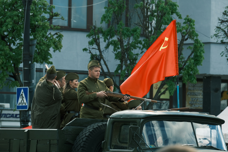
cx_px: 114
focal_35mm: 239
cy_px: 76
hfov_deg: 8.6
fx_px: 1514
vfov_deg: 5.7
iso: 200
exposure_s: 1/200
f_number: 6.4
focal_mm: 159
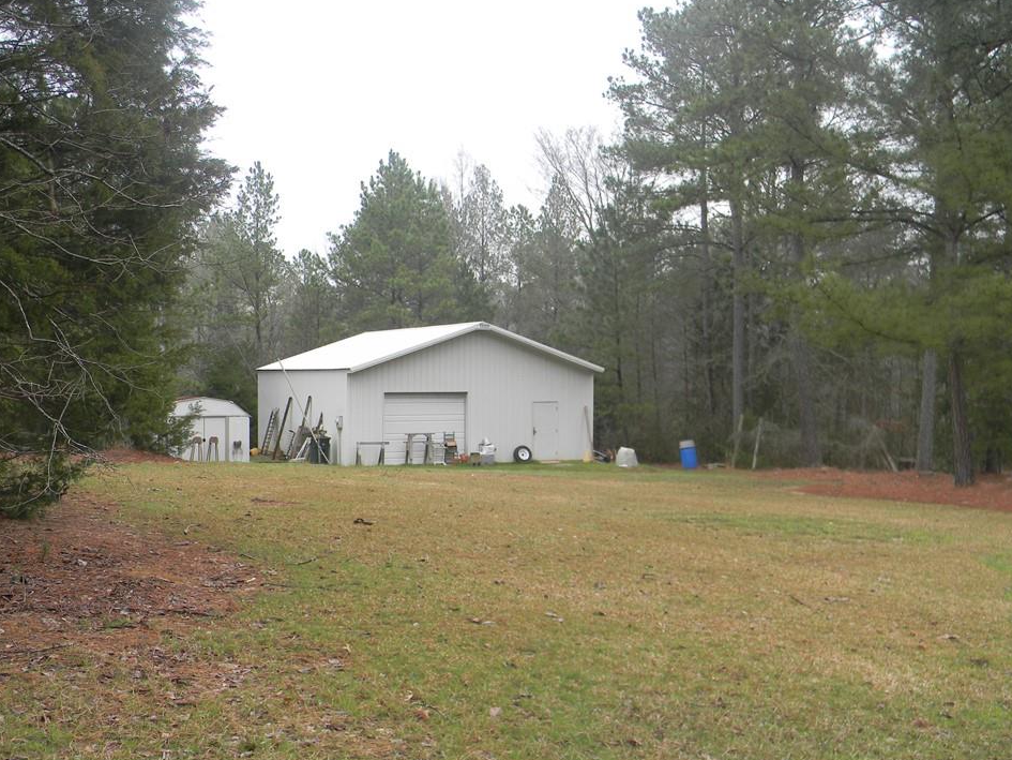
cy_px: 399
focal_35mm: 39
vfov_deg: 36.8
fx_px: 1140
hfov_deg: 47.9
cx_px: 508
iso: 80
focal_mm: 6.4
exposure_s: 1/120
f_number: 3.7
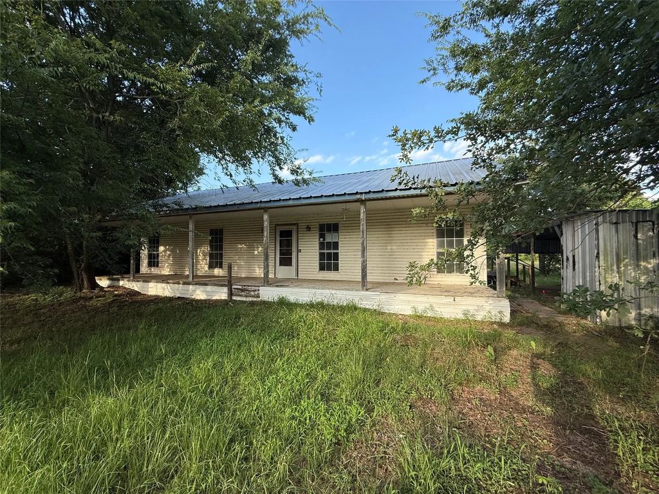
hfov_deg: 102.1
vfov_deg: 85.7
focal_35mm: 14
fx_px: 267
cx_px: 330
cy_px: 247
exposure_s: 1/455
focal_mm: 2.22
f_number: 2.2
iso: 50
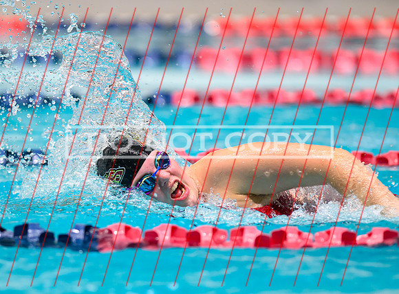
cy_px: 182
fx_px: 5542
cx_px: 148
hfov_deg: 4.1
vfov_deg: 3.0
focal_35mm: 484
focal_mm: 300
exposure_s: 1/800
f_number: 2.8
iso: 2000
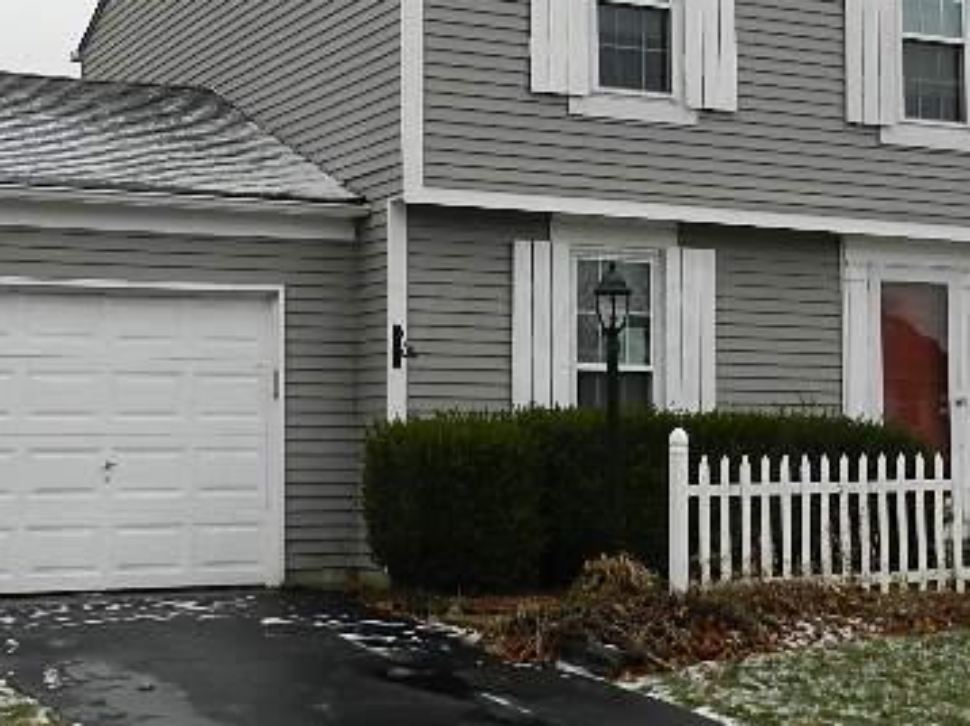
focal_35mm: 68
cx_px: 518
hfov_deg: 28.6
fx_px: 1904
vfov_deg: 21.6
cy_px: 314
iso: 160
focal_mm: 6.7
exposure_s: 1/200
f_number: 4
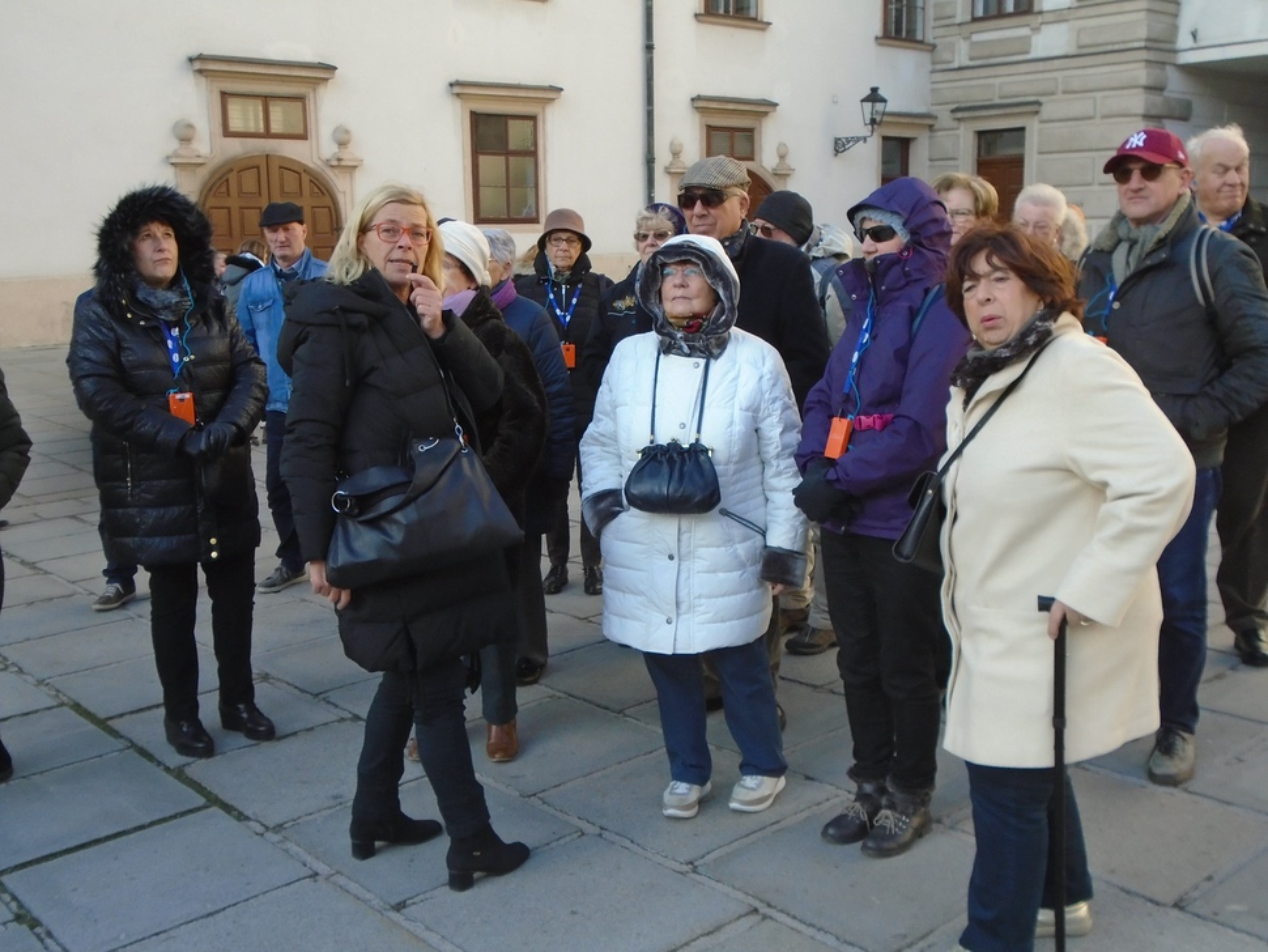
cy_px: 476
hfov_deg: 51.3
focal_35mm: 36
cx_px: 634
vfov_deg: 39.7
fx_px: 1319
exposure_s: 1/250
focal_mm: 6.4
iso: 200
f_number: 3.8
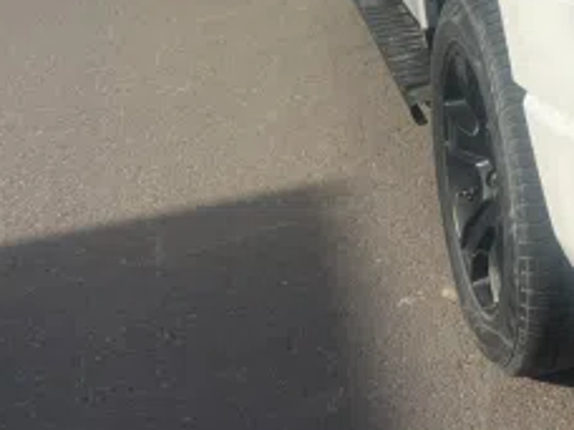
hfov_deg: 24.1
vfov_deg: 19.0
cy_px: -96
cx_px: 700
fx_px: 1210
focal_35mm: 73
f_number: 1.5
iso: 50
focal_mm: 5.7
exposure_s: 1/6993
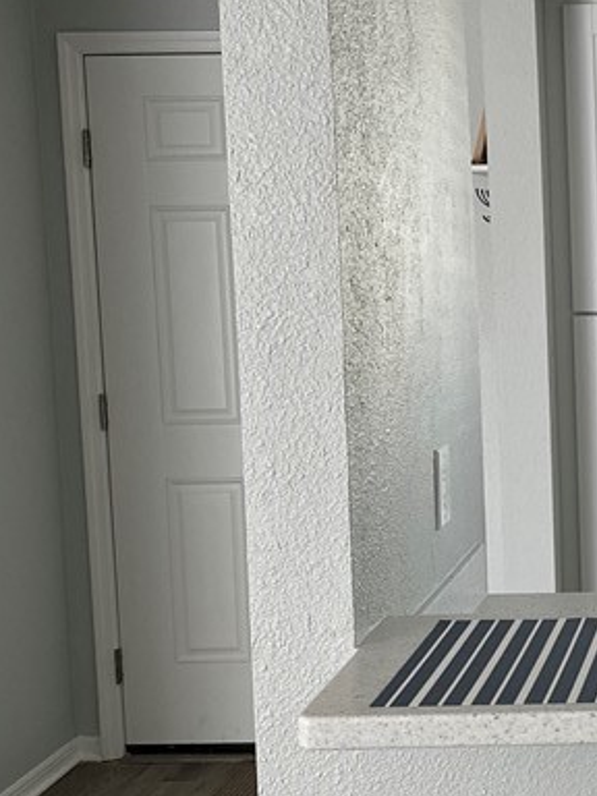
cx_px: 738
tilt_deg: -4.7
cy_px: 373
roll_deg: +0.2
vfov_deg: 30.3
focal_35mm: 64
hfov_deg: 21.2
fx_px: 1472
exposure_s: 1/86
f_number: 1.78
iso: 250
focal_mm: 6.86
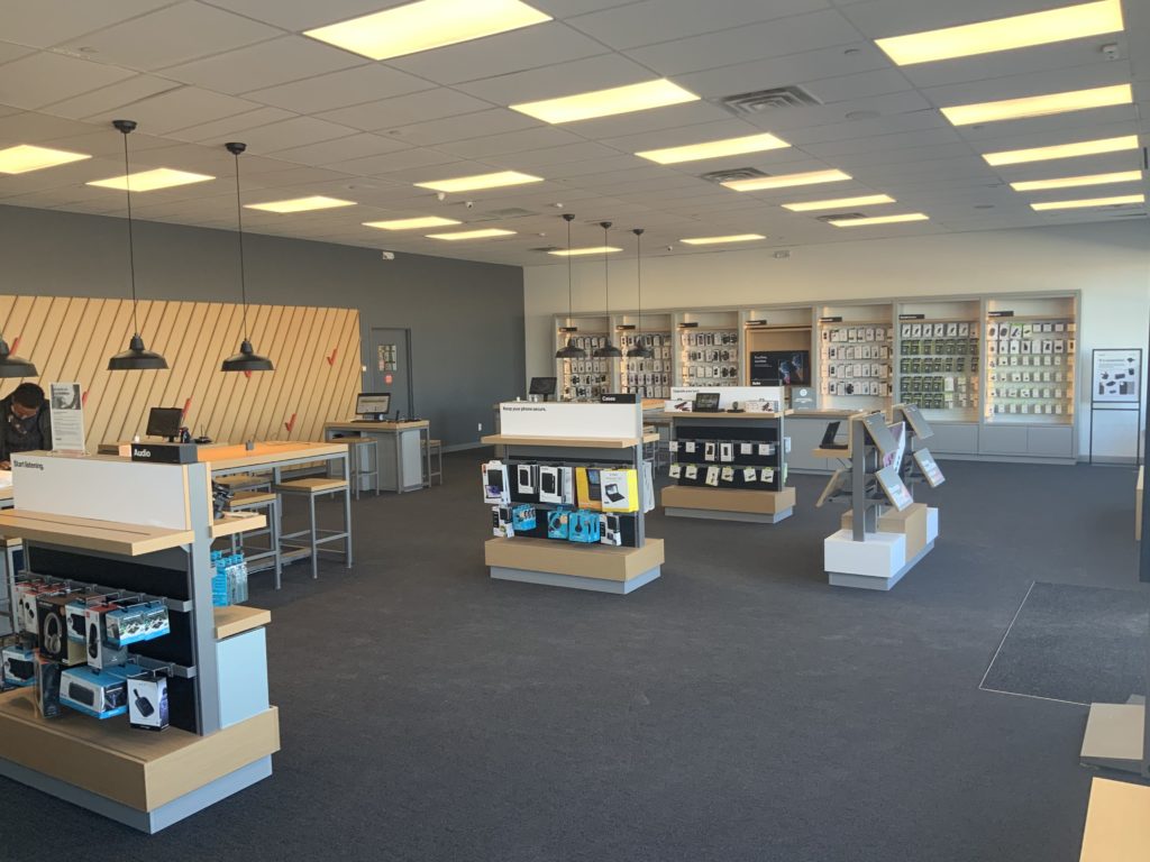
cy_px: 431
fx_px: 963
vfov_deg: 48.2
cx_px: 575
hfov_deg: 61.7
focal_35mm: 29
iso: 64
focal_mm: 3
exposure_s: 1/120
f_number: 1.8
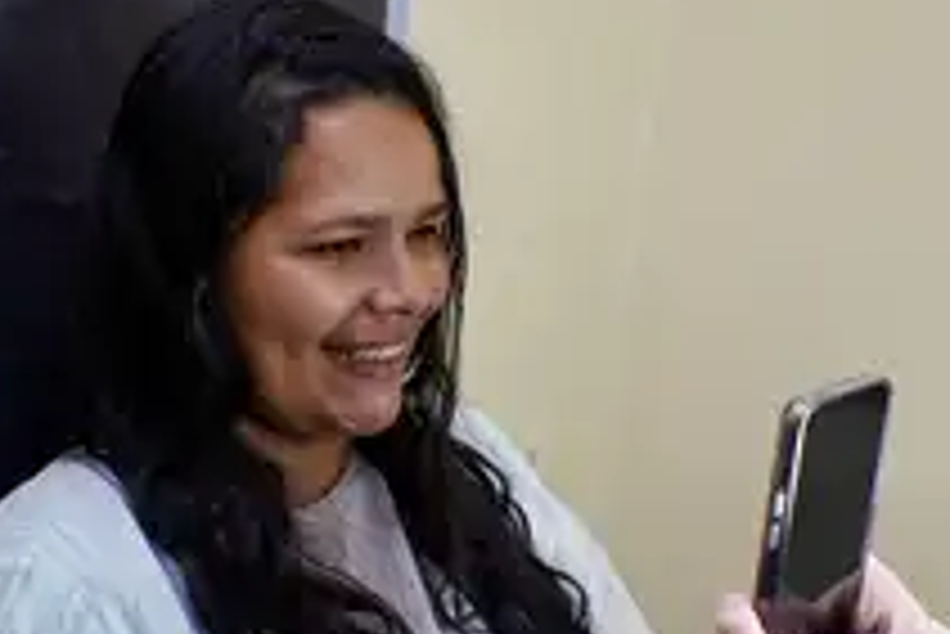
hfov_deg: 35.0
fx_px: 1505
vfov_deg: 23.7
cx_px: 428
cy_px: 420
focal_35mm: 57
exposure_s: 1/160
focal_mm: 20
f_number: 3.2
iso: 320
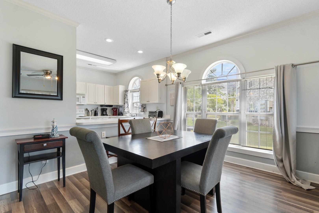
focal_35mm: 15
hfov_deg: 100.4
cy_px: 106
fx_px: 133
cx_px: 160
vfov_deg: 77.3
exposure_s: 1/40
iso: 100
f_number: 4.5
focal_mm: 10
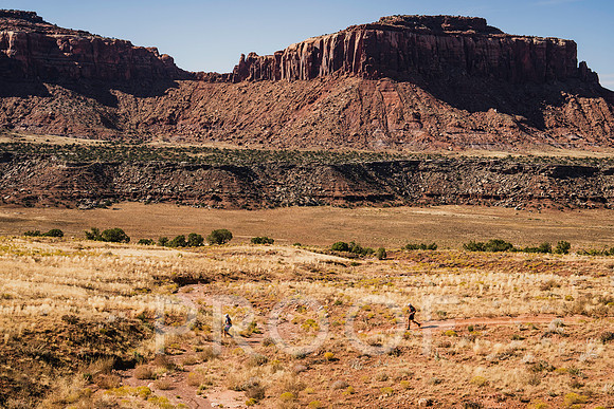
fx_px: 1126
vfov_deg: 20.6
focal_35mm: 66
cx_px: 307
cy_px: 204
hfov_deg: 30.5
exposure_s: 1/640
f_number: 7.1
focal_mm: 66
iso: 160
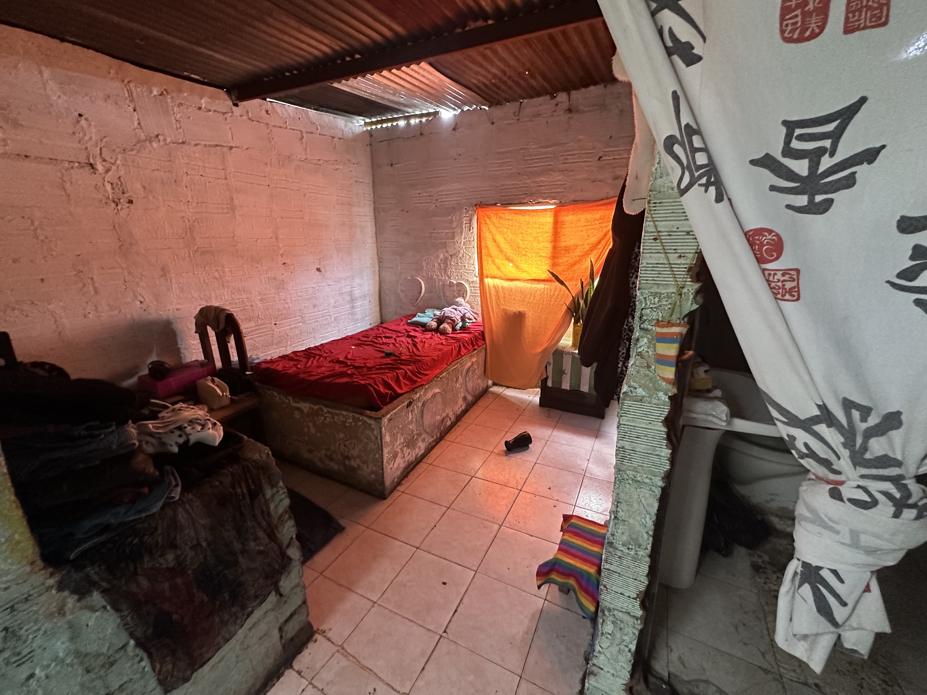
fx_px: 375
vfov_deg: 85.7
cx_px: 464
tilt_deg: -15.7
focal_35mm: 14
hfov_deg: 102.1
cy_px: 348
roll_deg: -0.2
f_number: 2.2
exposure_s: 1/60
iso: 500
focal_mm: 2.22
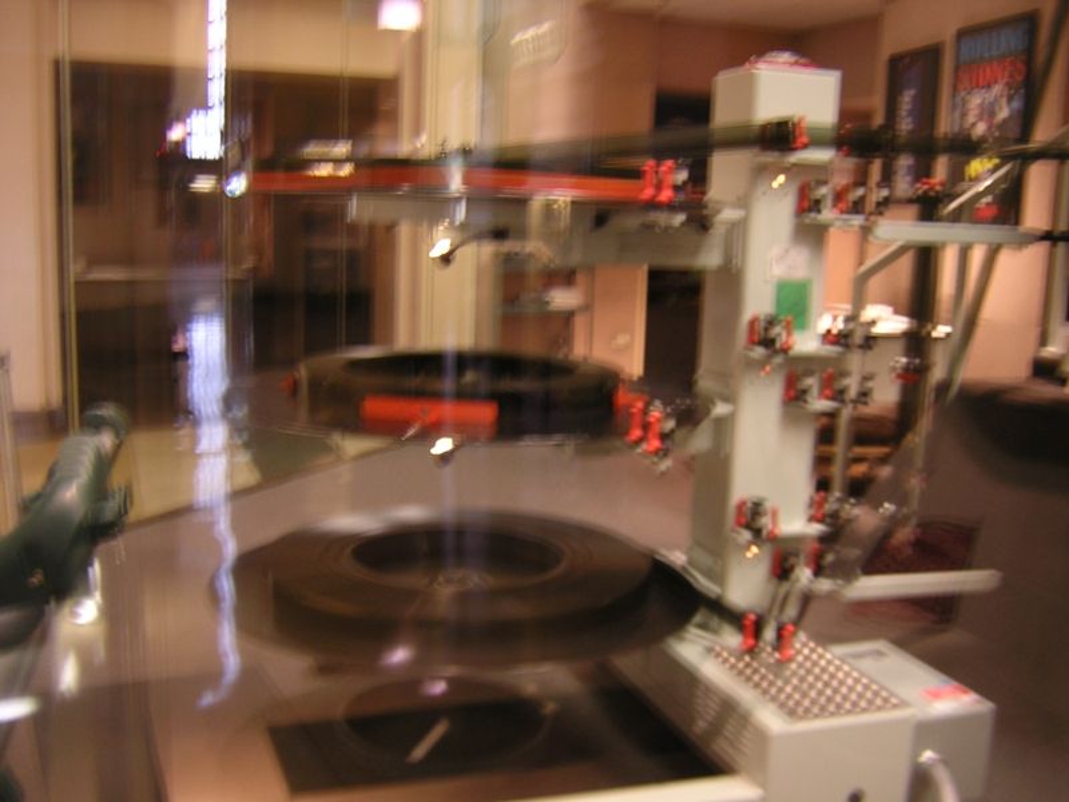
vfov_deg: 39.7
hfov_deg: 51.4
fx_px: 1112
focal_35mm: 36
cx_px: 534
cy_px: 401
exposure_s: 1/1.5
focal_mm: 4.7
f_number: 2.6
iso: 100
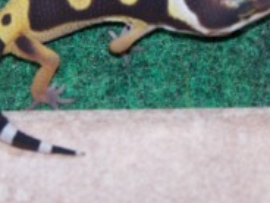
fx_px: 2168
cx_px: 136
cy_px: 82
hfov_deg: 7.1
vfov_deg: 5.3
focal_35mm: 278
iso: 140
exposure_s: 1/100
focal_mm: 21.2
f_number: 3.2
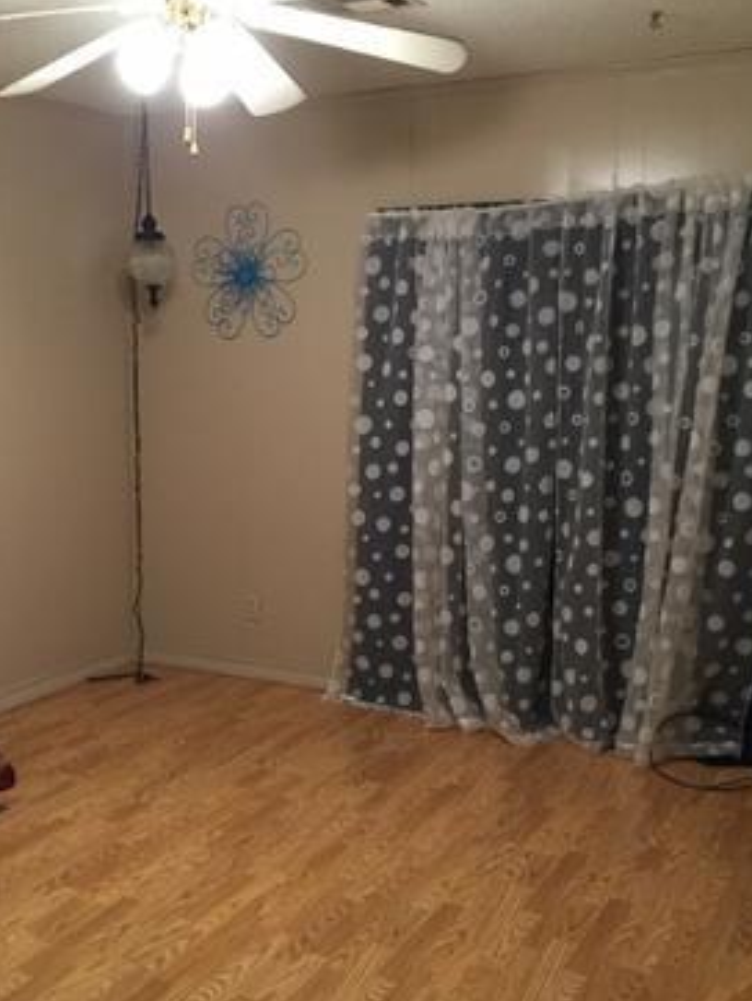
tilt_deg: -10.1
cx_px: 268
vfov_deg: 44.6
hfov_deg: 34.2
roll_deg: -0.9
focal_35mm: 42
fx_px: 1215
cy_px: 585
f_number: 2.2
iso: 125
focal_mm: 4.15
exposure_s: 1/15
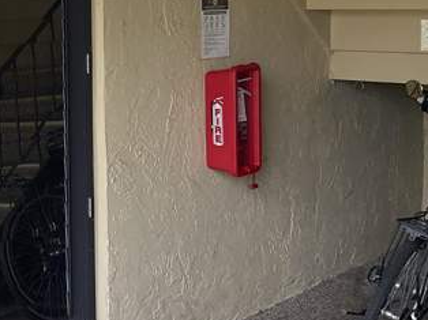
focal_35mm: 74
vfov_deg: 19.6
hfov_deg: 24.8
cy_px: 52
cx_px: -26
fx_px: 914
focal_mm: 3
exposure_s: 1/235
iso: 16
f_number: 1.8
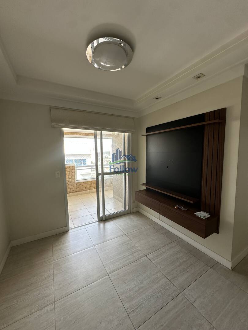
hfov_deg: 85.7
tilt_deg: -4.6
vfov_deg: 102.1
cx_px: 124
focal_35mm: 14
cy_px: 165
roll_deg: +0.5
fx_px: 134
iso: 50
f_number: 2.2
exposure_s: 1/120
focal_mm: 2.22
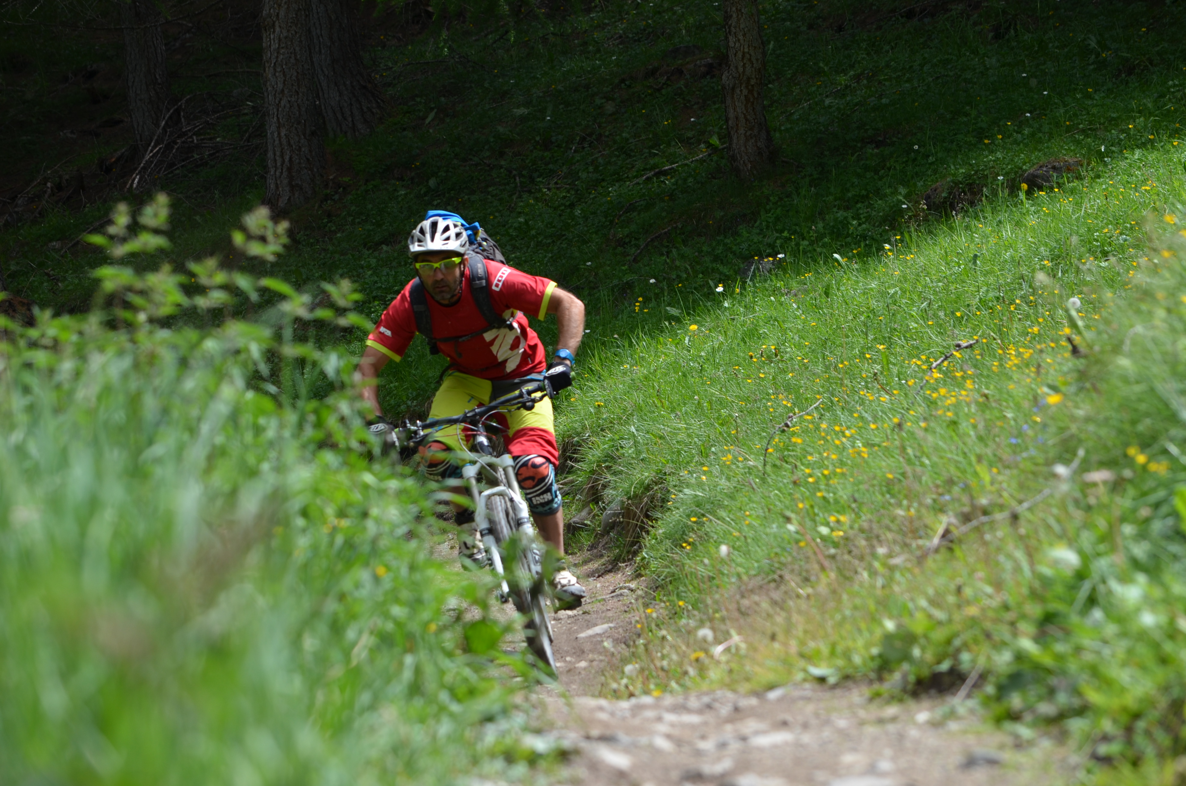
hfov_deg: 11.4
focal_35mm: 180
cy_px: 393
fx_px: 5918
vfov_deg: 7.6
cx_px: 593
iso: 200
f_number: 6.7
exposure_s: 1/750
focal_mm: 120
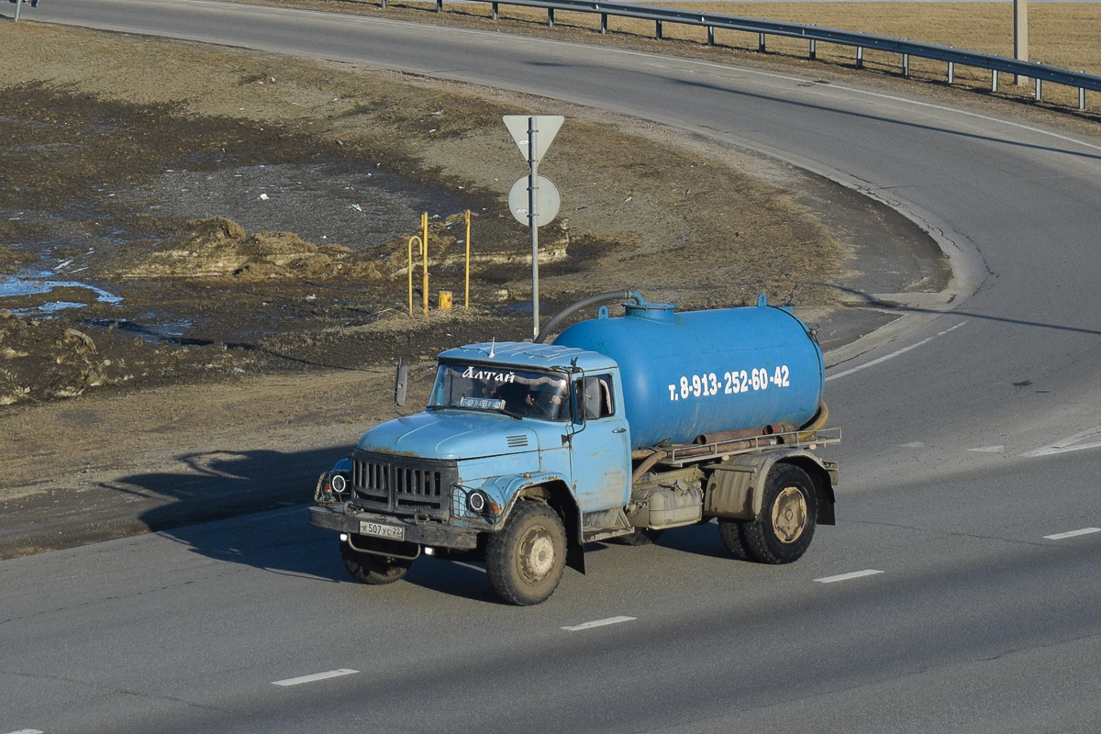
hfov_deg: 24.6
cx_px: 550
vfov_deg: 16.6
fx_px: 2523
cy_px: 367
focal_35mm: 82
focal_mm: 55
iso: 200
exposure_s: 1/1250
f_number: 8
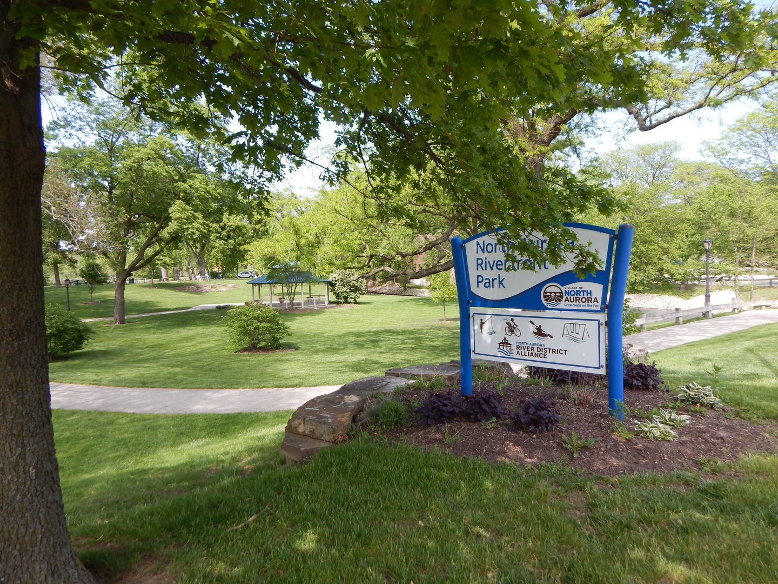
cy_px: 292
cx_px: 389
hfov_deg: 76.4
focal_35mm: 22
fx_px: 494
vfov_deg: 61.1
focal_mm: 4
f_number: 3
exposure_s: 1/400
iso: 125
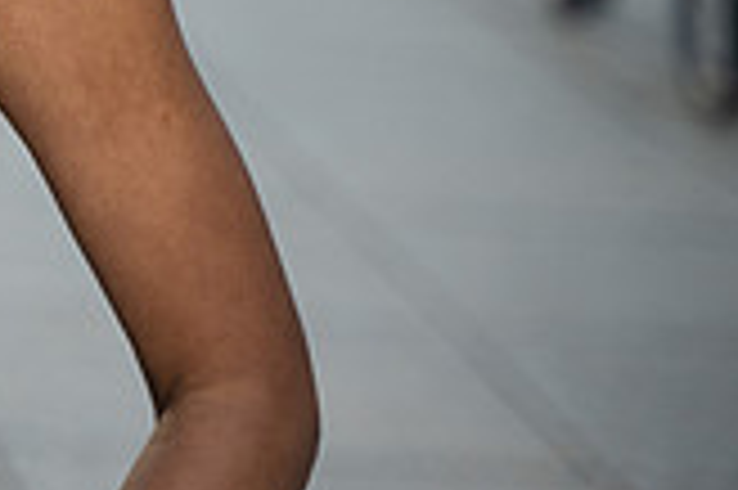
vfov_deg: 5.6
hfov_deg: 8.3
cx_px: -522
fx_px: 4935
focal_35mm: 241
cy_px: -267
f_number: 2.8
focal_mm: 68
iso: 400
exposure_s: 1/500
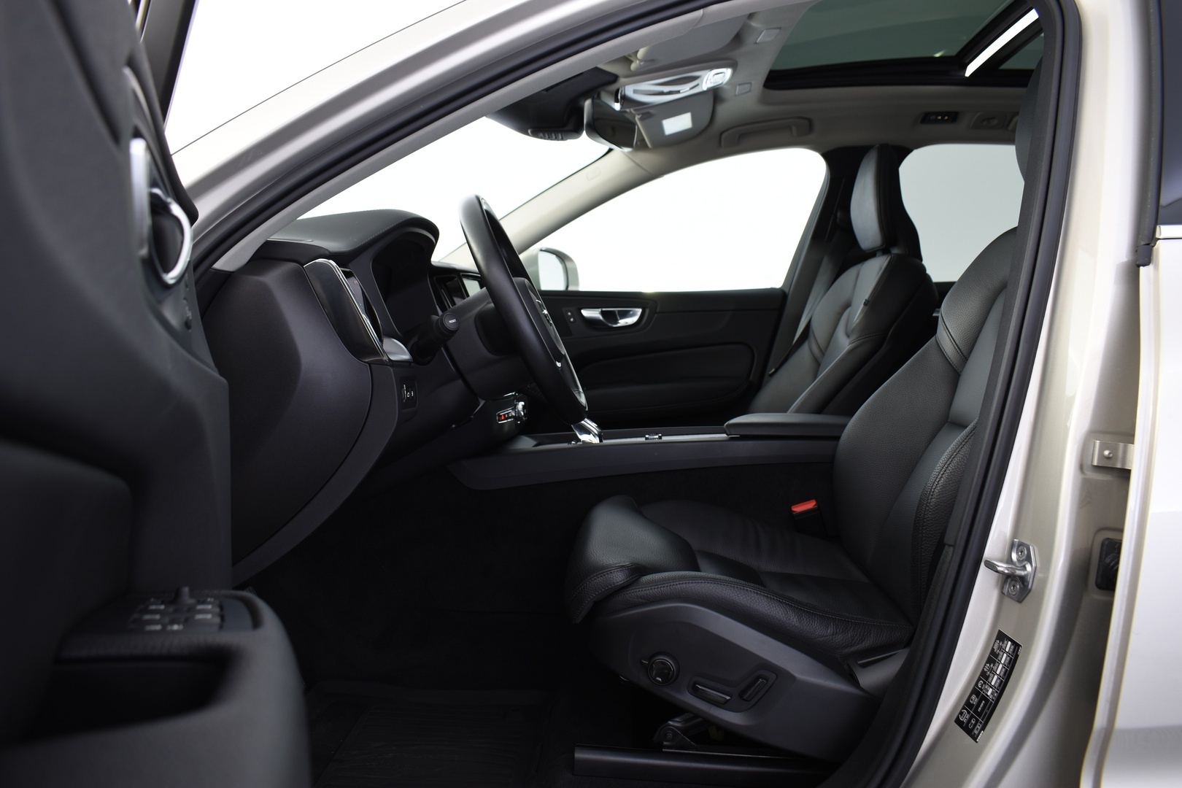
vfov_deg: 47.9
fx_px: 886
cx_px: 591
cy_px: 394
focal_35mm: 27
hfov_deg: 67.4
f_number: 5.6
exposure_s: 1.5
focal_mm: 18
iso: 100
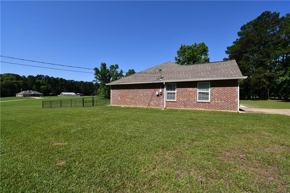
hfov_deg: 100.4
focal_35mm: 15
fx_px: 121
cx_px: 145
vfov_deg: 77.3
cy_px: 96
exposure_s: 1/250
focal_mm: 10
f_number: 10
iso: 100
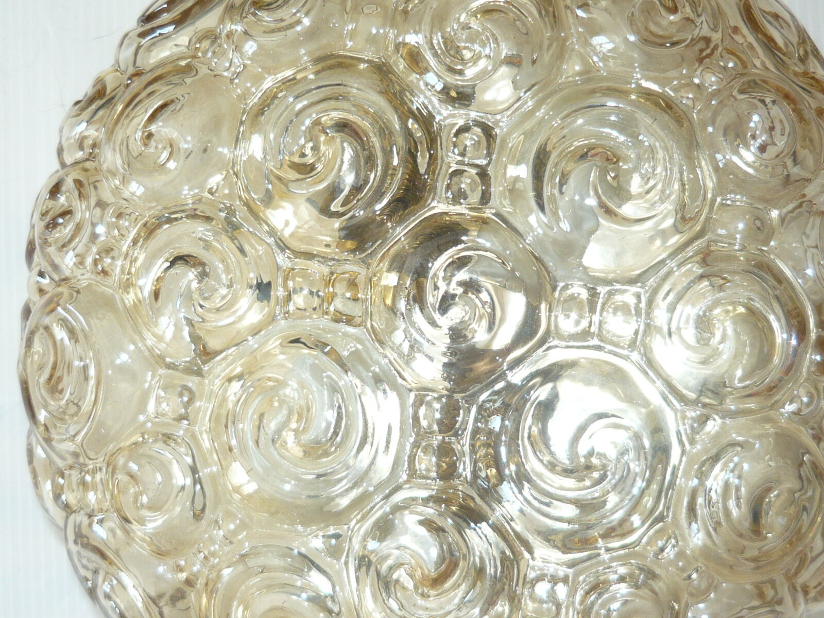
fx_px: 1452
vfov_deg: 24.0
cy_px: 309
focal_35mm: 61
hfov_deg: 31.7
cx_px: 412
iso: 100
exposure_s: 1/60
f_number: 2.9
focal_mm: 6.3
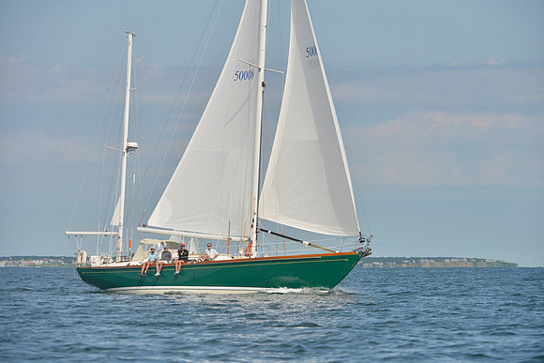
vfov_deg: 6.9
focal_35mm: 200
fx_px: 3023
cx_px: 272
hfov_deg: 10.3
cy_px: 182
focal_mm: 200
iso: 280
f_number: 8
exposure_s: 1/1600
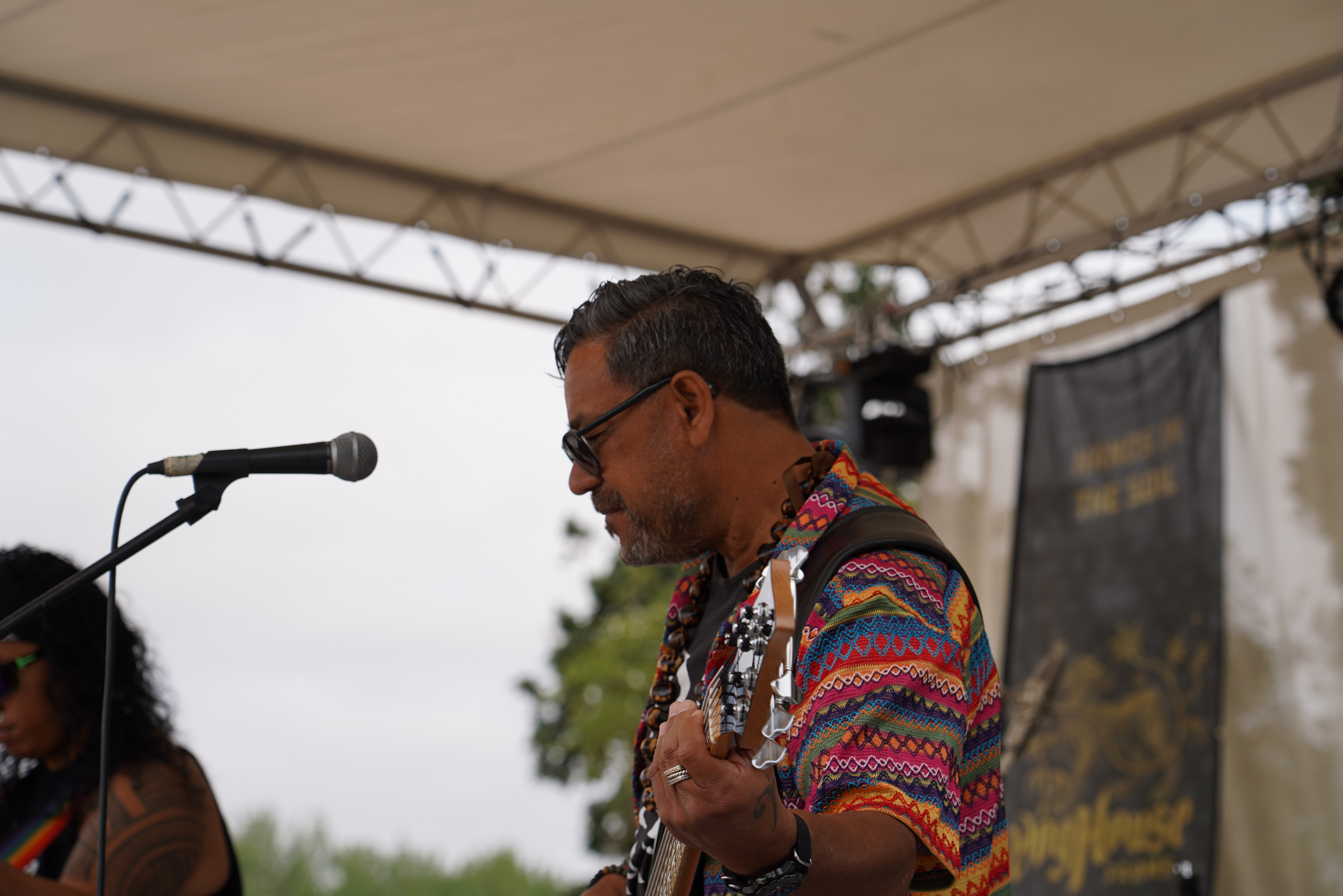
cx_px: 672
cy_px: 448
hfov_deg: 19.5
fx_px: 3917
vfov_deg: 13.0
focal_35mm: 105
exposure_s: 1/320
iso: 100
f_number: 5.6
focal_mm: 105
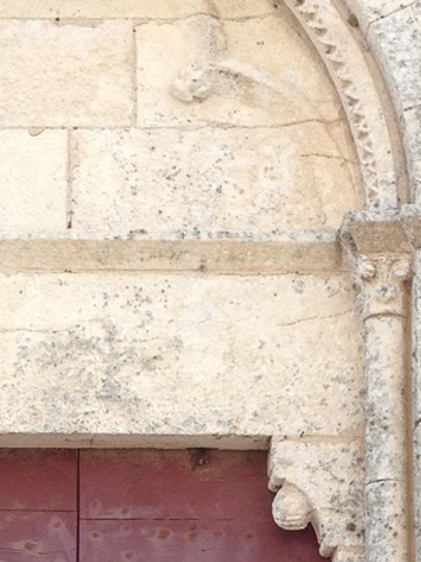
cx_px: 75
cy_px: 699
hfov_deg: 10.6
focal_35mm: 139
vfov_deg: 13.7
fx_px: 2255
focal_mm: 4.28
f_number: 2.4
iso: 64
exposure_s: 1/189
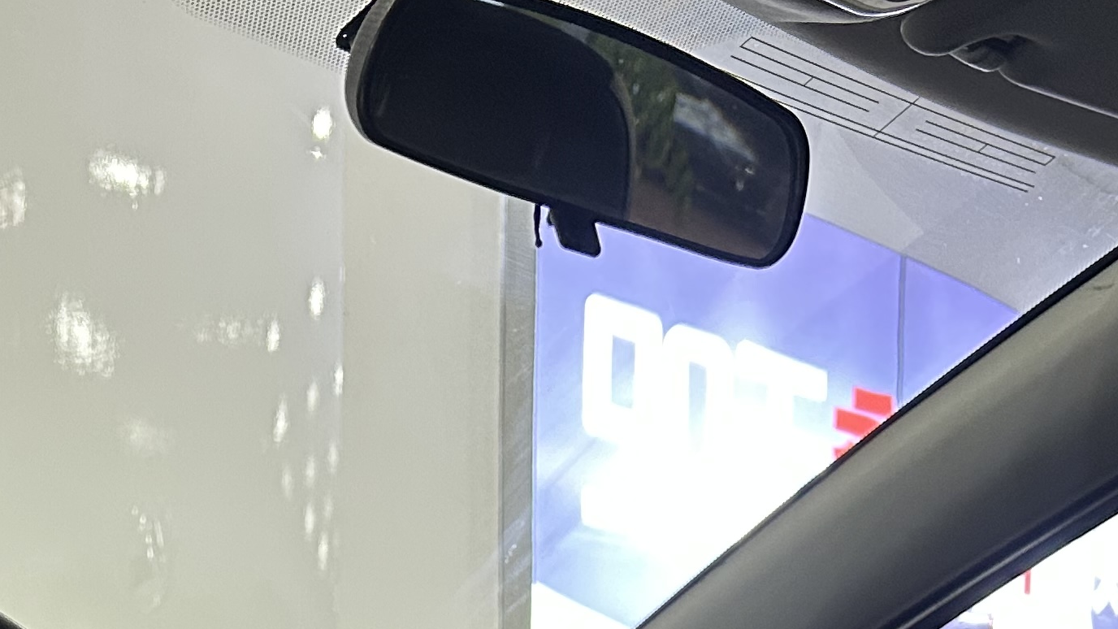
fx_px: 2461
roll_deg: +0.3
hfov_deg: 25.2
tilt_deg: -8.8
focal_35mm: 83
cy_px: 1211
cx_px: 220
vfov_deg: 12.9
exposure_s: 1/50
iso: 320
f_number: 1.5
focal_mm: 5.7
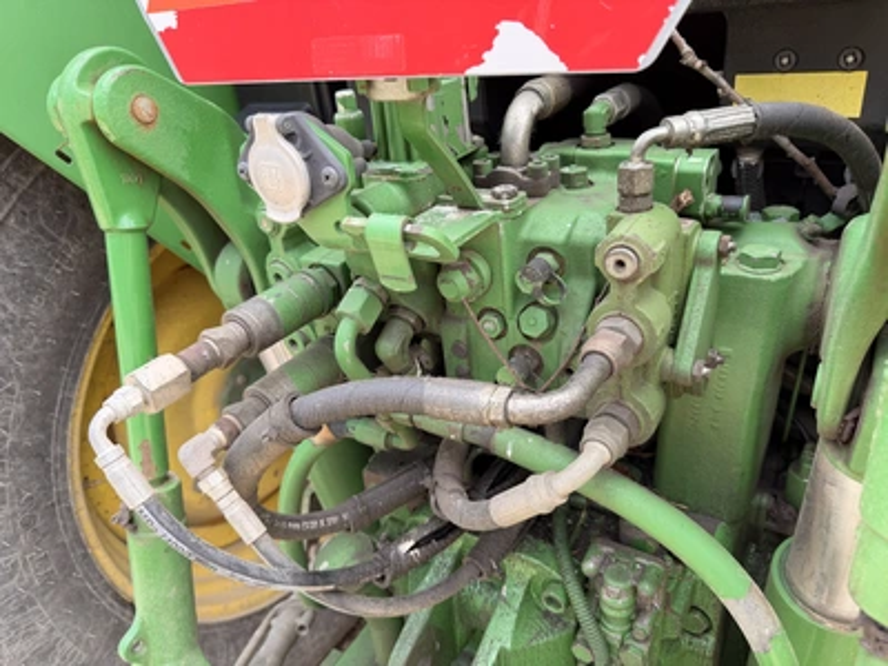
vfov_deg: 56.8
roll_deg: +5.2
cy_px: 333
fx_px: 616
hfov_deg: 71.6
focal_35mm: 24
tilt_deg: -27.0
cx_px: 444
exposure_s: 1/321
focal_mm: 6.76
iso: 80
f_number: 1.78
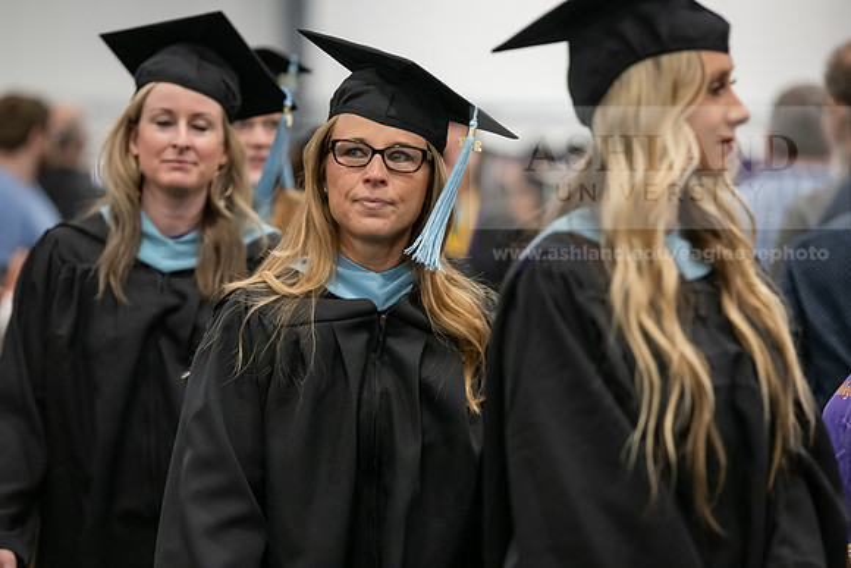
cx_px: 426
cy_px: 284
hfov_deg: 11.4
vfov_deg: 7.6
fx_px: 4256
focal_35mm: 180
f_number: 3.5
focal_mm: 180
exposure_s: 1/200
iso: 3200
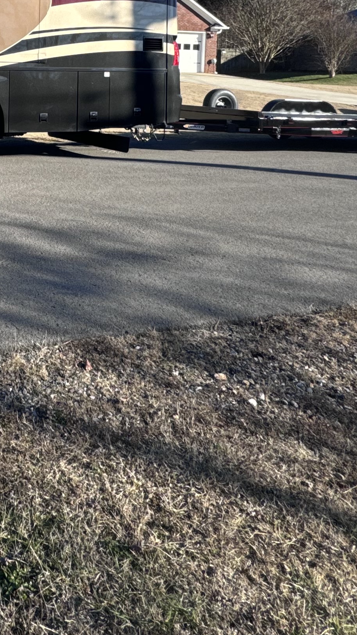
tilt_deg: -2.1
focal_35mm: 38
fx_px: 640
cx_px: -82
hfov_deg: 27.1
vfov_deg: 48.1
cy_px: 82
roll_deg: -1.1
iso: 40
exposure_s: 1/858
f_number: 2.2
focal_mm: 2.22
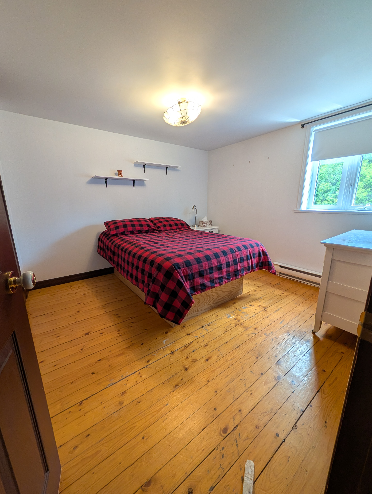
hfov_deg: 94.6
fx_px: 172
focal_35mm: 12
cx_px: 186
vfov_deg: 110.5
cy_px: 247
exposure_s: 1/120
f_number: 1.7
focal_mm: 2.02
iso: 97
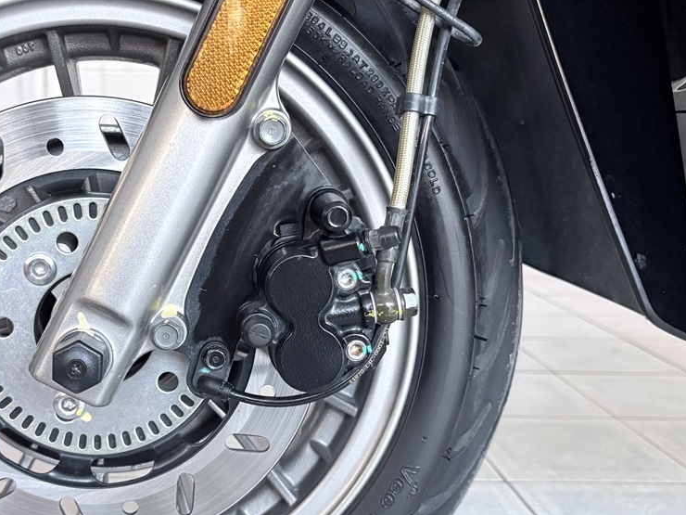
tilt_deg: -9.2
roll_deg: -0.4
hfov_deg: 41.5
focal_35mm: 45
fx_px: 892
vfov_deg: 32.2
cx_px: 229
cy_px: 280
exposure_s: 1/60
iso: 400
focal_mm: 5.96
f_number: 1.6
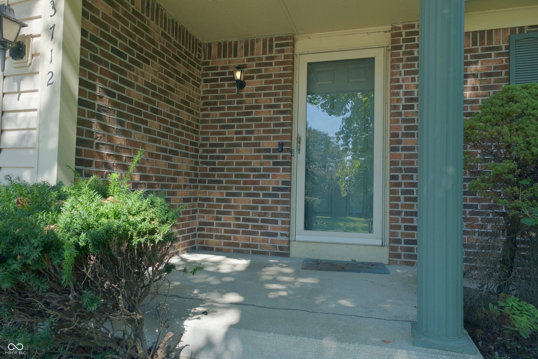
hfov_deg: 73.7
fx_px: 359
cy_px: 180
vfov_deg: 53.1
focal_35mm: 24
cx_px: 269
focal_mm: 16
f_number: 4
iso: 800
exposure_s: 1/1250
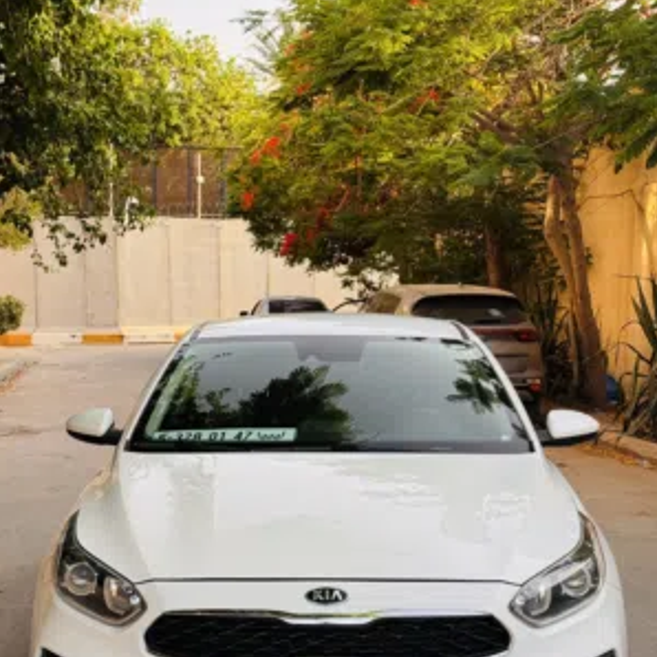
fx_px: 1224
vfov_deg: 29.9
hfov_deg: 30.0
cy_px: 414
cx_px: 328
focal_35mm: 57
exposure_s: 1/535
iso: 64
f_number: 1.78
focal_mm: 6.76
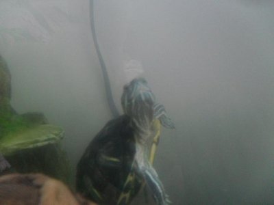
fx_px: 277
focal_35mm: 35
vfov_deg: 40.7
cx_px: 137
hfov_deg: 52.6
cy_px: 102
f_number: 2.8
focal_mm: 6.2
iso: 400
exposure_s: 1/15
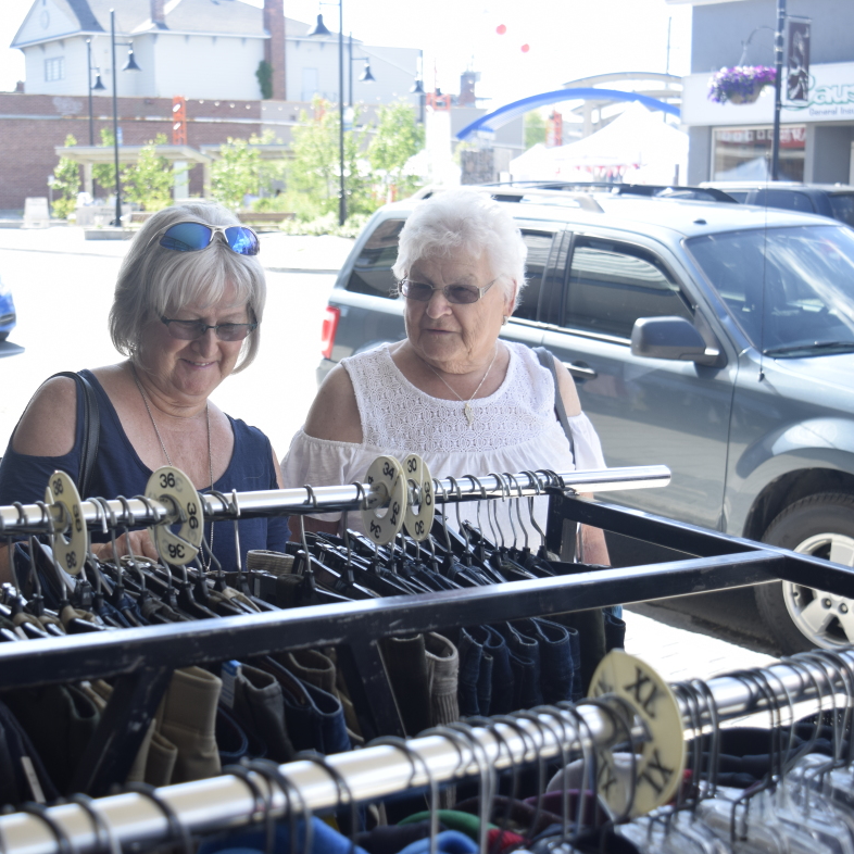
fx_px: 1358
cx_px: 332
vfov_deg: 34.9
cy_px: 431
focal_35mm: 49
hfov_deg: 34.8
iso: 200
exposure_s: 1/250
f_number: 4.5
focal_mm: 25
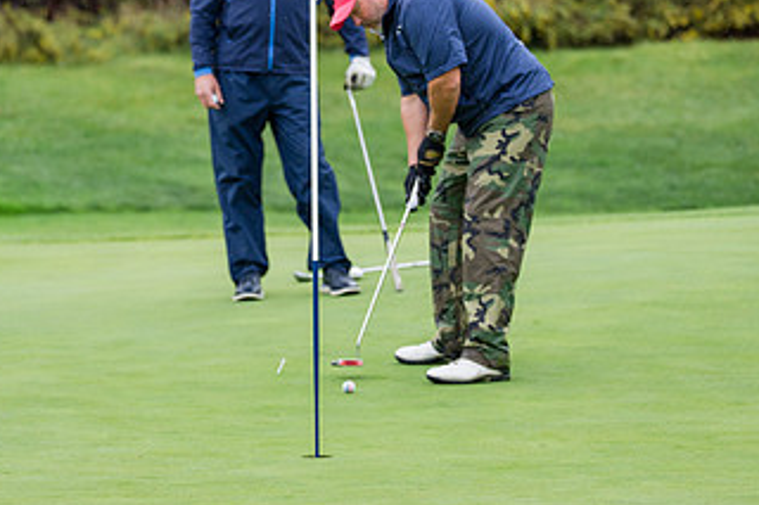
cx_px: 330
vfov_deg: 3.8
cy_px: 122
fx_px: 7649
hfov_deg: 5.7
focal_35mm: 363
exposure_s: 1/1600
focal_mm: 200
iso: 500
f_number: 2.8
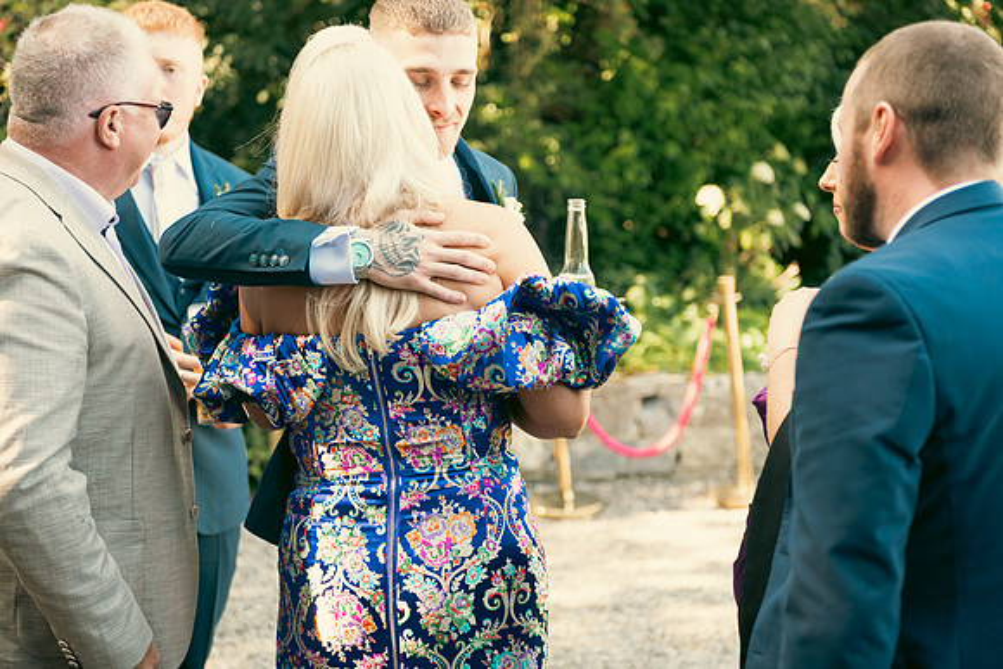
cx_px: 502
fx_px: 1728
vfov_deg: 21.9
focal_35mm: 62
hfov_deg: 32.4
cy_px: 334
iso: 250
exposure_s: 1/160
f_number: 3.5
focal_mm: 62
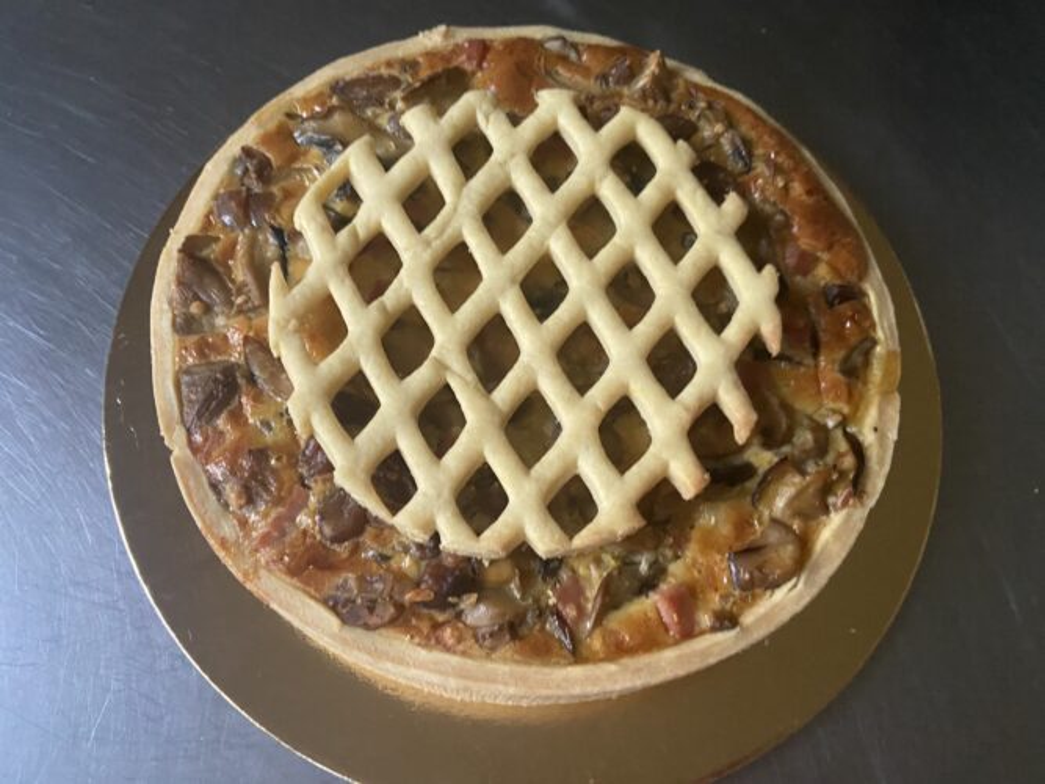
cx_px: 522
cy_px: 392
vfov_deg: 53.0
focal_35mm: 26
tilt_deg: -70.3
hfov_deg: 67.3
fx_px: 785
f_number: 1.8
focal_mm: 4.25
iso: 640
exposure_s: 1/33
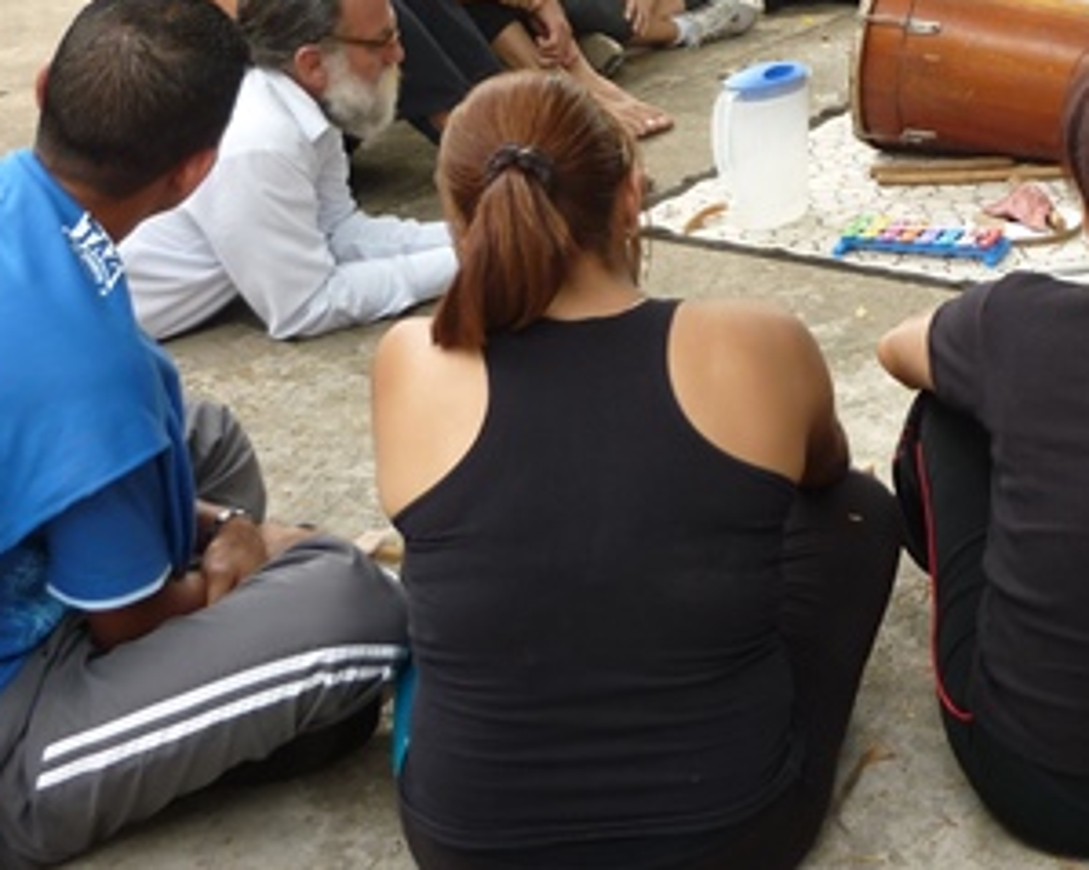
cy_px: 142
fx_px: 2223
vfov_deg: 21.8
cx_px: 936
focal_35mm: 69
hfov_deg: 26.8
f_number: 2.8
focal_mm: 5.5
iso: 80
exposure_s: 1/125
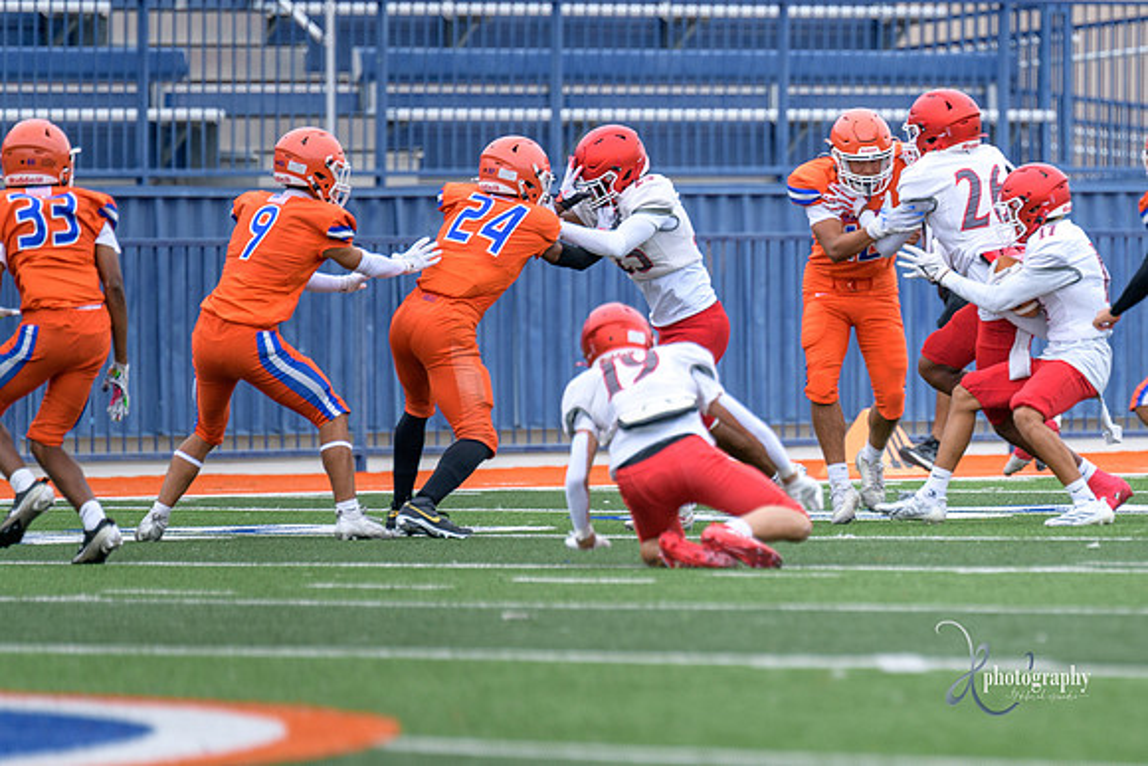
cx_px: 997
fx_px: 16624
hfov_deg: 4.0
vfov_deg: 2.6
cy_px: 383
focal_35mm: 521
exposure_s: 1/1000
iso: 160
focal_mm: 300
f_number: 2.8
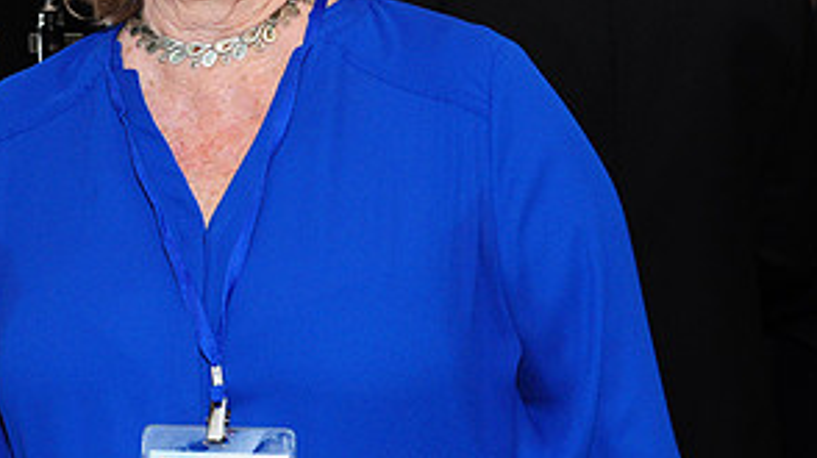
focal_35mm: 96
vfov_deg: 12.5
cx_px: 81
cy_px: 24
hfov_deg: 21.7
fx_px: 2079
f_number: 6.3
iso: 1000
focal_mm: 31
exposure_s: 1/60
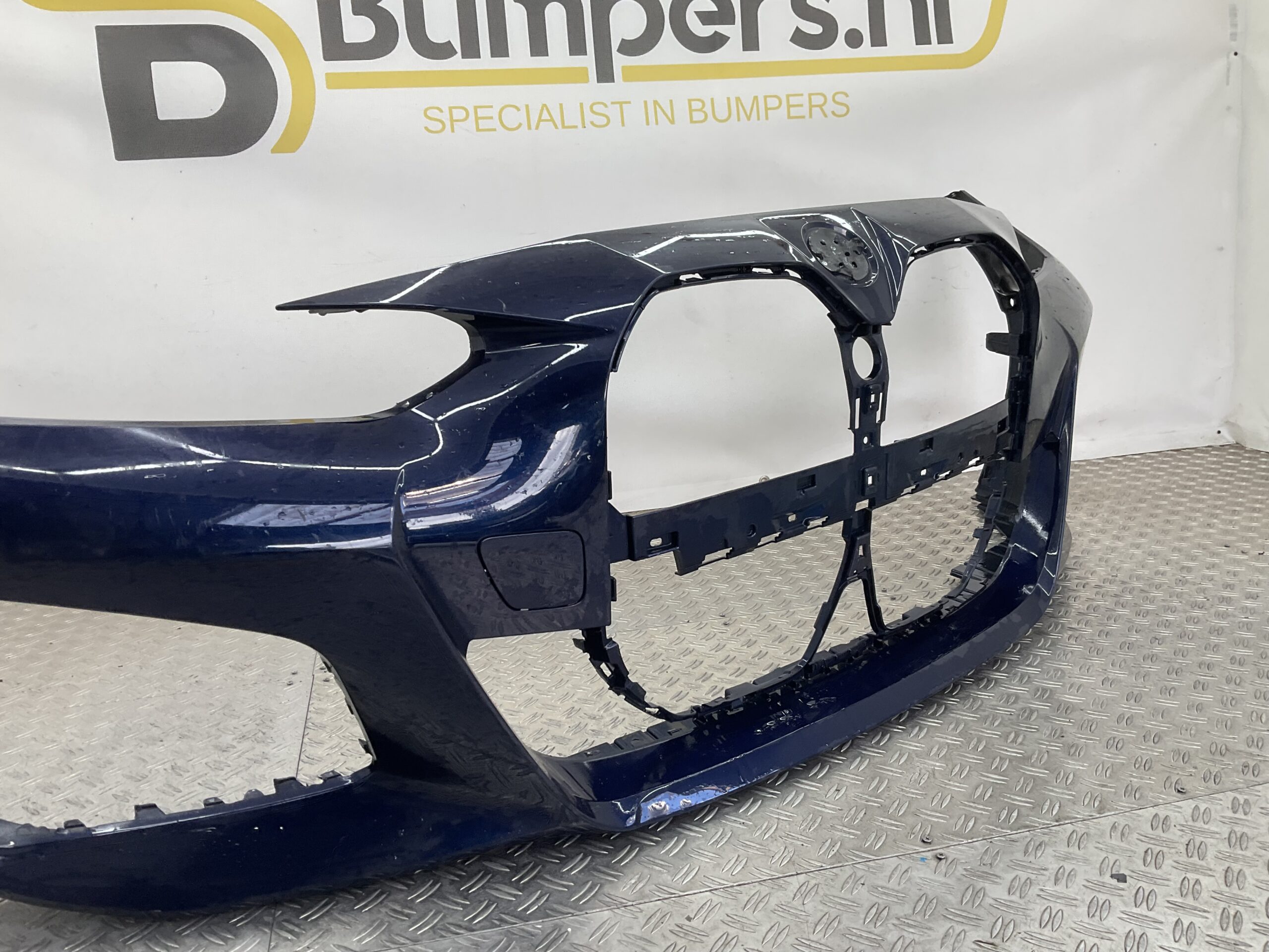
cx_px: 634
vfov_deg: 48.2
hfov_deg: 61.7
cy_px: 476
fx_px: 1063
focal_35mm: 29
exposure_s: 1/120
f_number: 1.8
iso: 20
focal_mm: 3
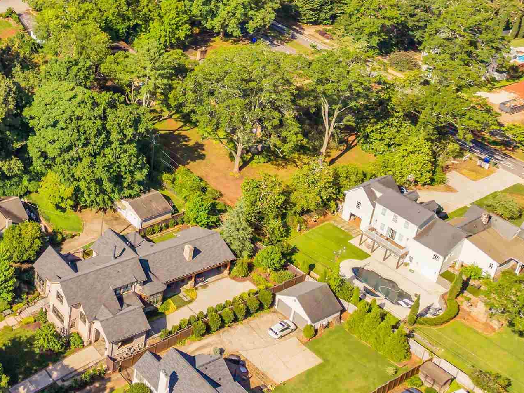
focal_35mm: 58
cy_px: -2
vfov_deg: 24.1
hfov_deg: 28.9
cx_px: -100
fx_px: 878
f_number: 1.8
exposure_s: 1/6000
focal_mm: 8.67
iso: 290
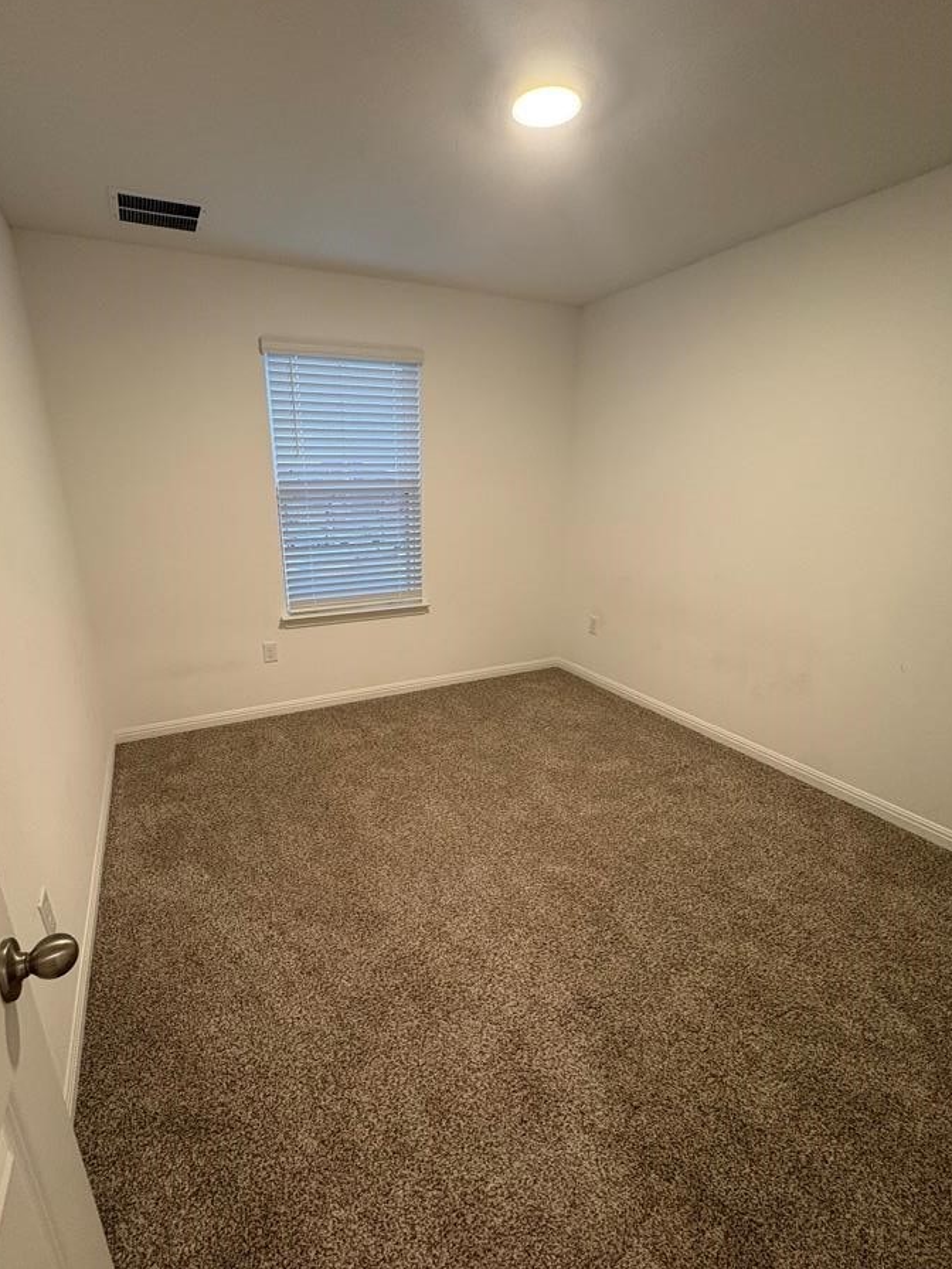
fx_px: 587
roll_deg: +0.8
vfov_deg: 94.4
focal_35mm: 16
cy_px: 661
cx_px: 436
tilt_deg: -17.0
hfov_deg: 78.0
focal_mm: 2.22
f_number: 2.2
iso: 250
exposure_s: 1/60
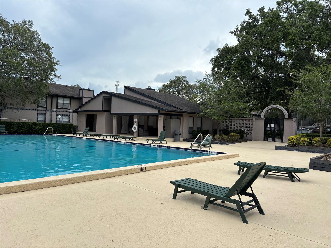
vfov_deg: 53.1
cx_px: 166
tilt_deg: -0.2
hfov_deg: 67.3
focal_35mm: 26
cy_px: 124
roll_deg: -2.4
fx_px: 249
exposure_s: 1/2398
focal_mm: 5.96
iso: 50
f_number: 1.6
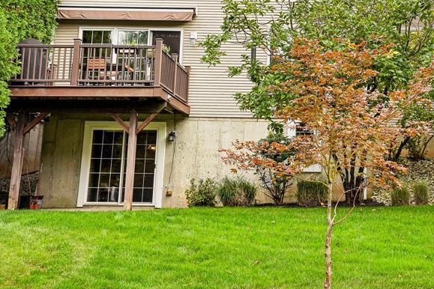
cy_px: 82
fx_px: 639
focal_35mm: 53
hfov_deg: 36.8
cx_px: 317
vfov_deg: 25.3
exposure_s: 1/100
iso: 125
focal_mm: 30
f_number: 8
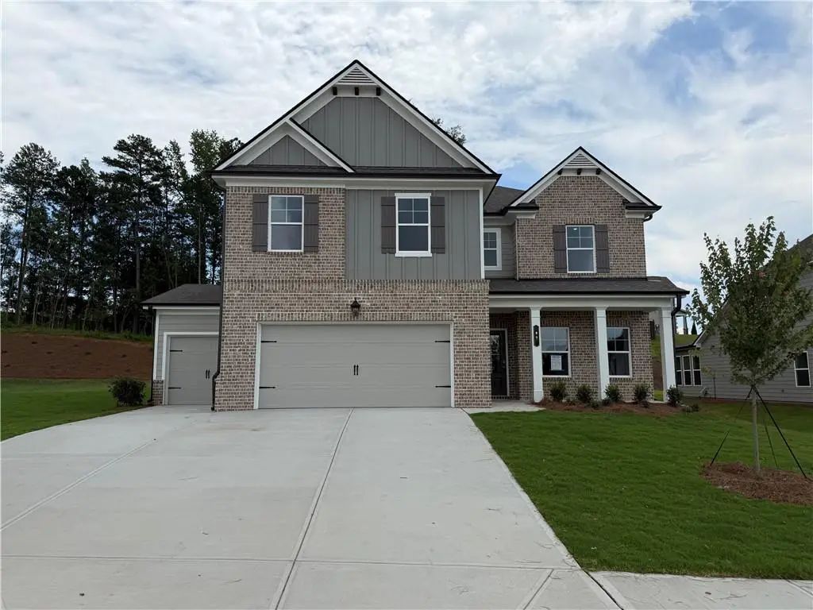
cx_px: 406
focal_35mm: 24
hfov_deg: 71.6
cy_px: 305
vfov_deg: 56.8
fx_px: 564
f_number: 1.78
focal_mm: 6.76
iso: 80
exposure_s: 1/6173
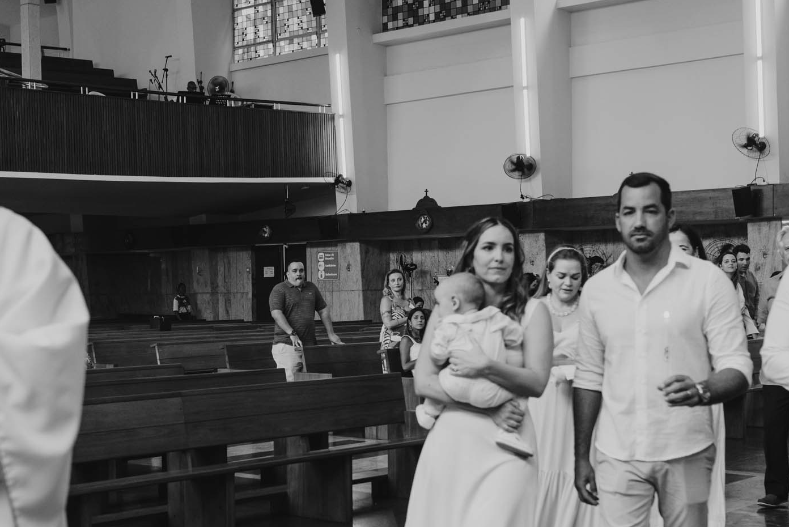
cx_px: 301
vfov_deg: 21.5
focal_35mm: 63
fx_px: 1382
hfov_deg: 31.7
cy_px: 368
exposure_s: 1/250
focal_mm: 35
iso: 800
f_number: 4
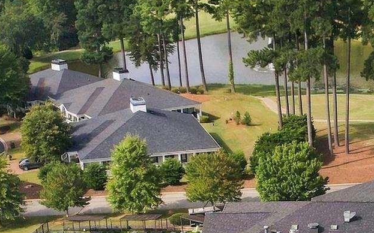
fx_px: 917
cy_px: 277
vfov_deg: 14.1
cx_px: 369
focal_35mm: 90
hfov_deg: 22.2
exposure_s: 1/250
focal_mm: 8.4
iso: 110
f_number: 2.8
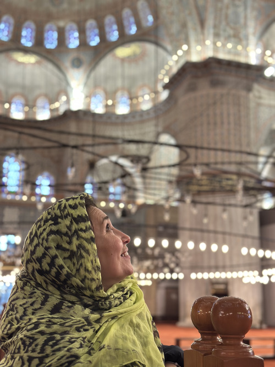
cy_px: 184
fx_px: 509
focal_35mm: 48
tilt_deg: +11.9
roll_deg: -0.4
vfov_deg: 39.7
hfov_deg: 30.3
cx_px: 138
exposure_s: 1/33
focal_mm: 6.86
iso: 250
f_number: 1.78
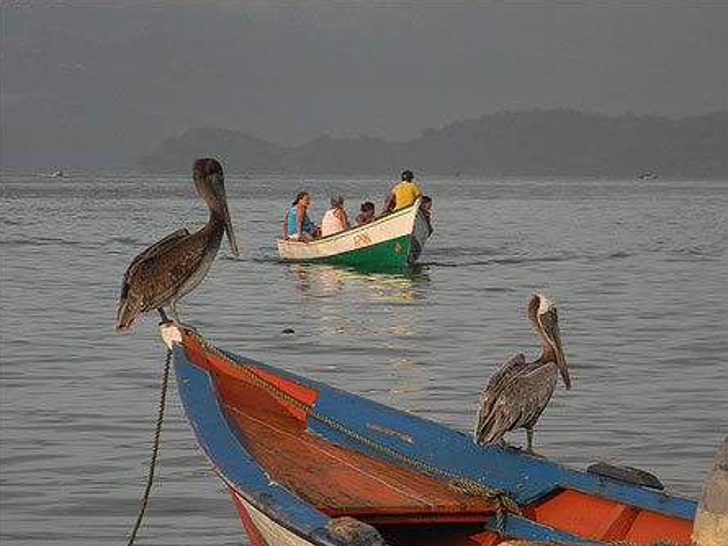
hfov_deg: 10.7
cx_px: 362
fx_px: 3892
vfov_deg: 8.0
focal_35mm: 185
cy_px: 273
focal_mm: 33.1
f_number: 5.2
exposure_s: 1/212
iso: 80
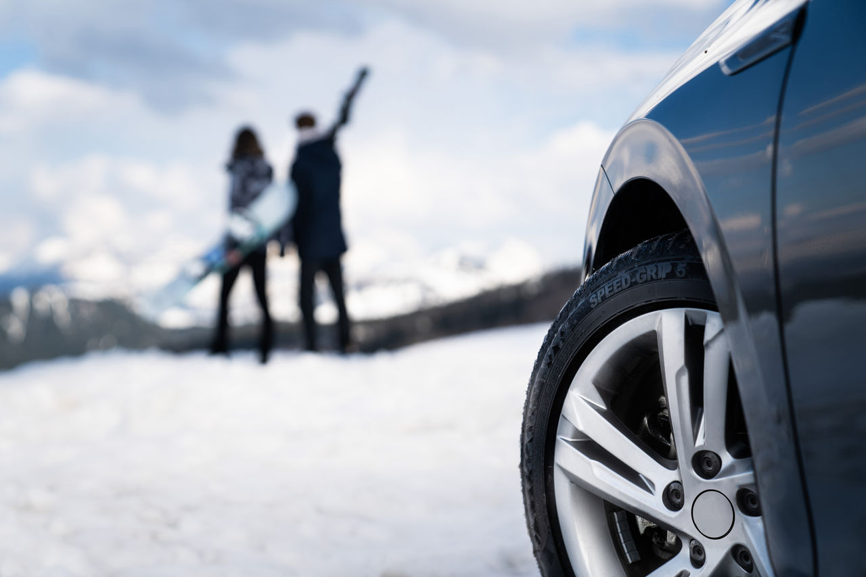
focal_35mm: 60
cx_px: 433
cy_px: 288
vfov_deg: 22.6
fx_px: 1443
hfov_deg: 33.4
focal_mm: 60
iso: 125
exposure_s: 1/1000
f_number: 2.8
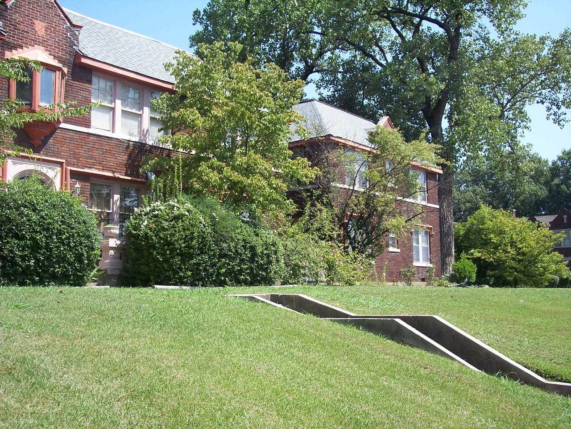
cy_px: 214
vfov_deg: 36.8
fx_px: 643
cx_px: 286
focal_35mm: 39
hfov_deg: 47.9
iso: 100
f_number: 3.4
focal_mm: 8
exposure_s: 1/500
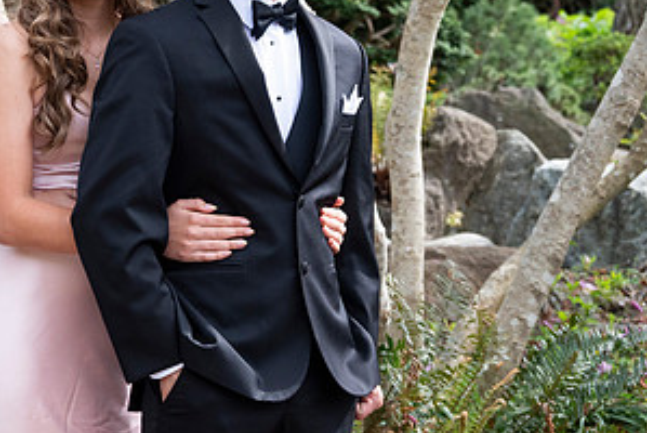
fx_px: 2267
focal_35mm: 126
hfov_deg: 16.1
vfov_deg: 10.9
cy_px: 94
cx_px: 71
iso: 1250
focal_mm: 65
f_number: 6
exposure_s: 1/1000
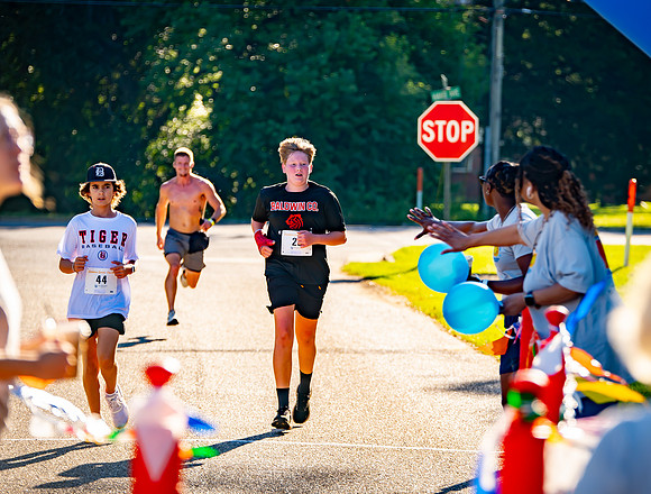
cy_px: 196
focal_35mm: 181
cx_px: 380
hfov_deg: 10.9
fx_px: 3415
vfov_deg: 8.3
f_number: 3.2
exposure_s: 1/640
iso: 100
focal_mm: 135
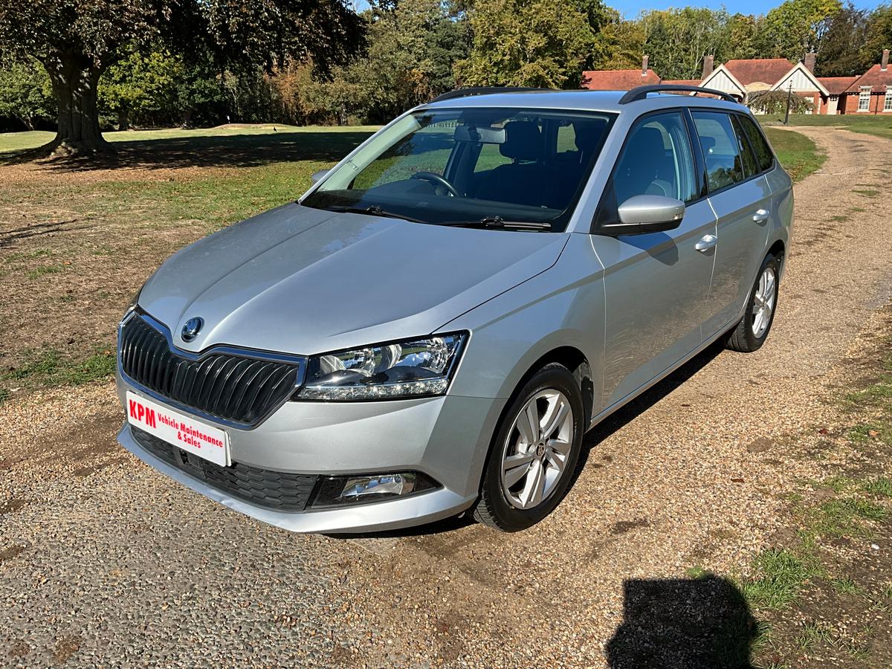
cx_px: 446
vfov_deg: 48.2
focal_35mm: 29
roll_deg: -0.9
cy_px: 334
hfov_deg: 61.7
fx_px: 747
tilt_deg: -15.3
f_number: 1.8
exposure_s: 1/1848
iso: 25
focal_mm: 3
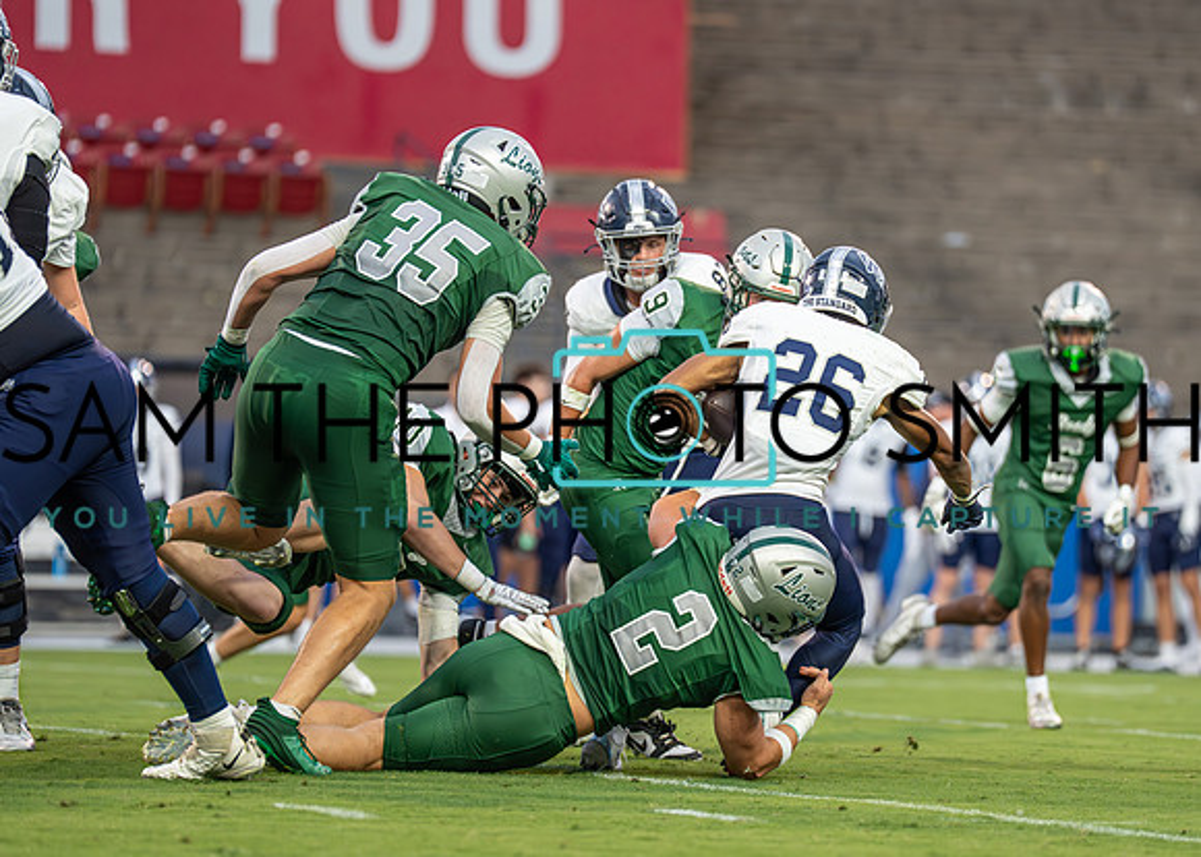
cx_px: 717
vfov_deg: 5.3
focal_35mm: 271
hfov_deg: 7.4
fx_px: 9237
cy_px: 446
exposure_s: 1/1250
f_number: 2.8
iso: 1600
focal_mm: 200
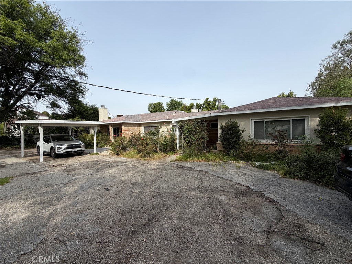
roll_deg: +1.6
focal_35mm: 14
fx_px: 142
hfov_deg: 102.1
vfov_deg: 85.7
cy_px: 132
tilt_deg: -1.6
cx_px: 176
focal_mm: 2.22
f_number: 2.2
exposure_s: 1/970
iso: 20
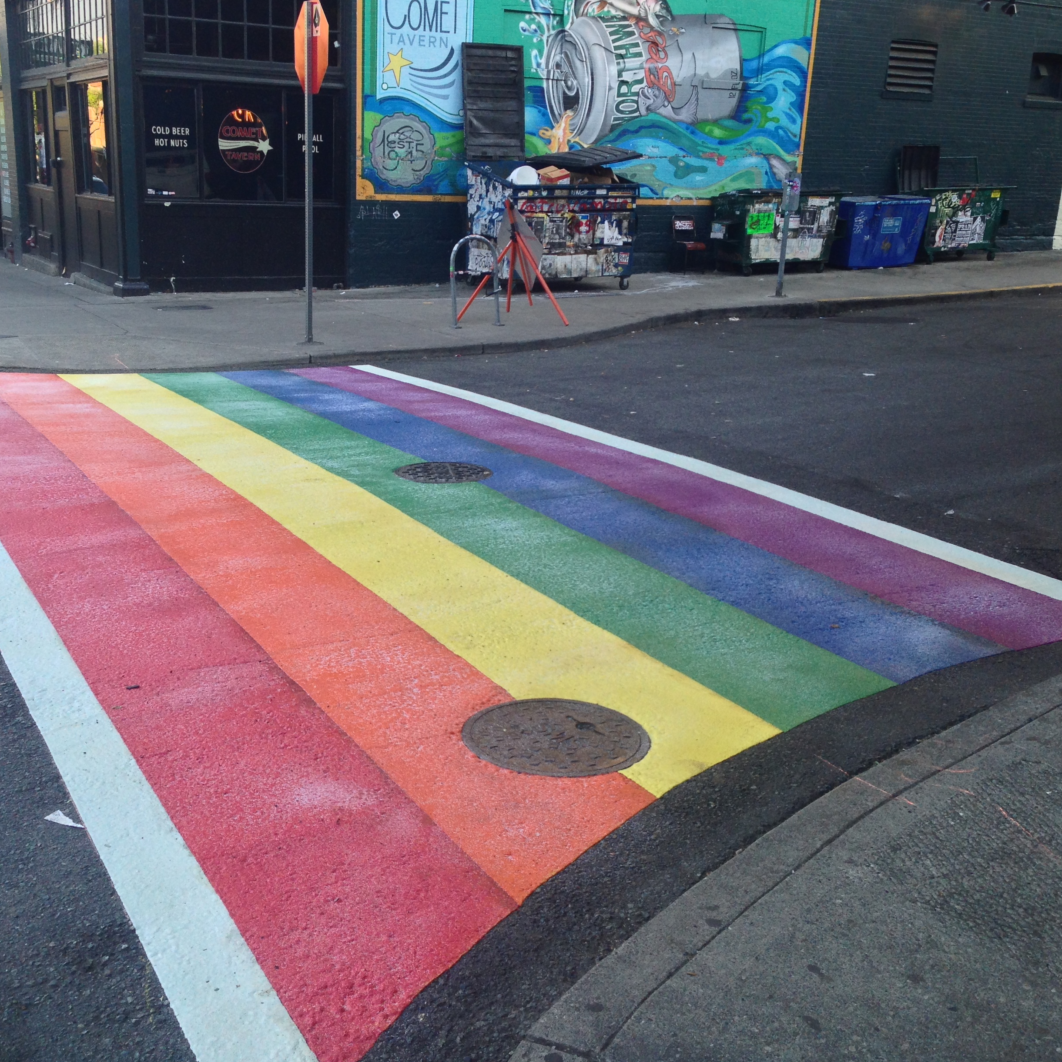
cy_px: 531
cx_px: 464
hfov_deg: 42.8
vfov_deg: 42.8
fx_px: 1354
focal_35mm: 39
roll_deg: -1.5
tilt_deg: -14.9
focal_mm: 4.12
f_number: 2.4
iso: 64
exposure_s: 1/120
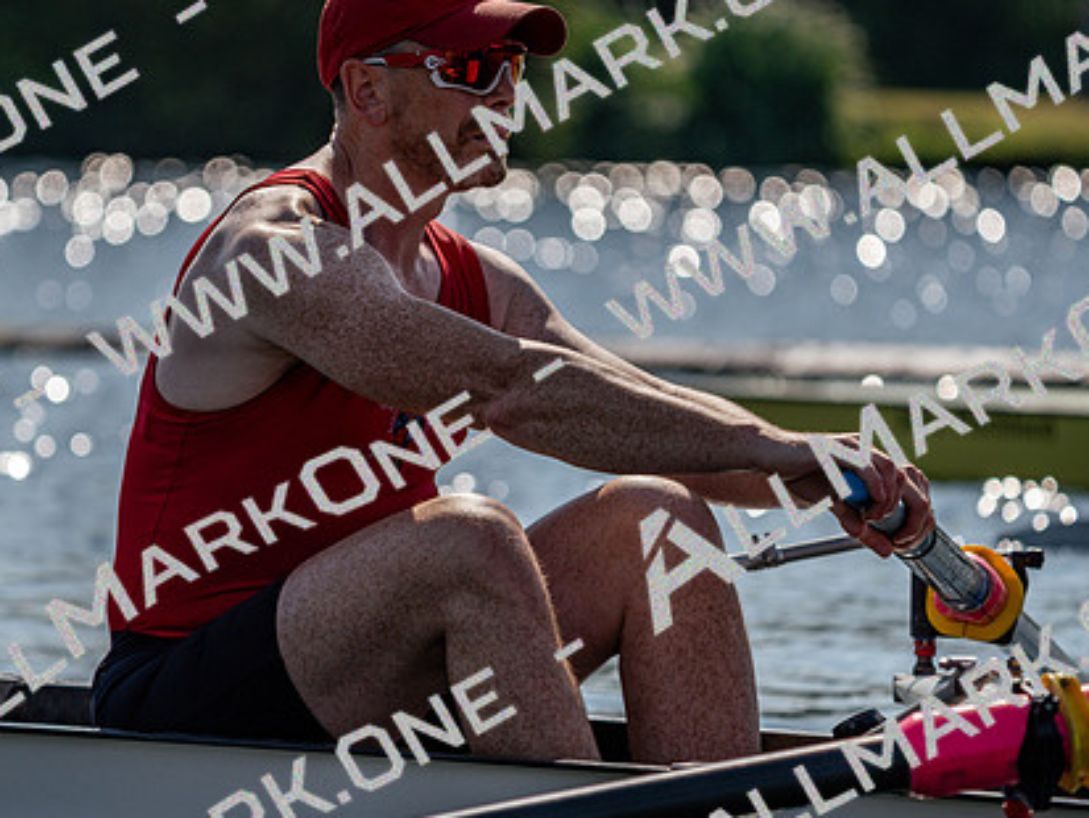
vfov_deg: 4.4
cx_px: 414
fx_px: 10542
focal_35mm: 335
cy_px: 384
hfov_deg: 5.9
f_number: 5.6
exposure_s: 1/1600
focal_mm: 248
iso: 100
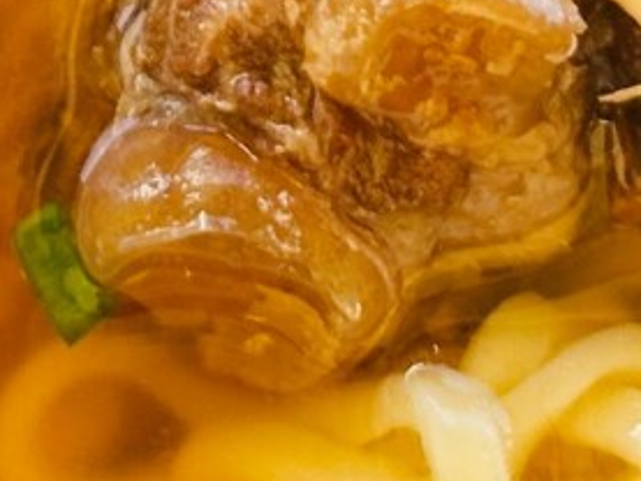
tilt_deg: -80.3
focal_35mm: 333
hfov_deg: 5.9
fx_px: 6169
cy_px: -530
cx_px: 442
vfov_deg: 4.4
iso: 64
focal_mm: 6.86
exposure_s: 1/409
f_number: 1.78
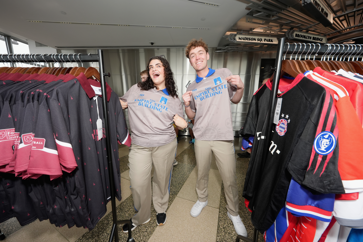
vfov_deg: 90.0
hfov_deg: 112.6
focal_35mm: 12
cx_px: 182
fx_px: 121
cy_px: 121
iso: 800
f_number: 10
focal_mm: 12
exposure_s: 1/250
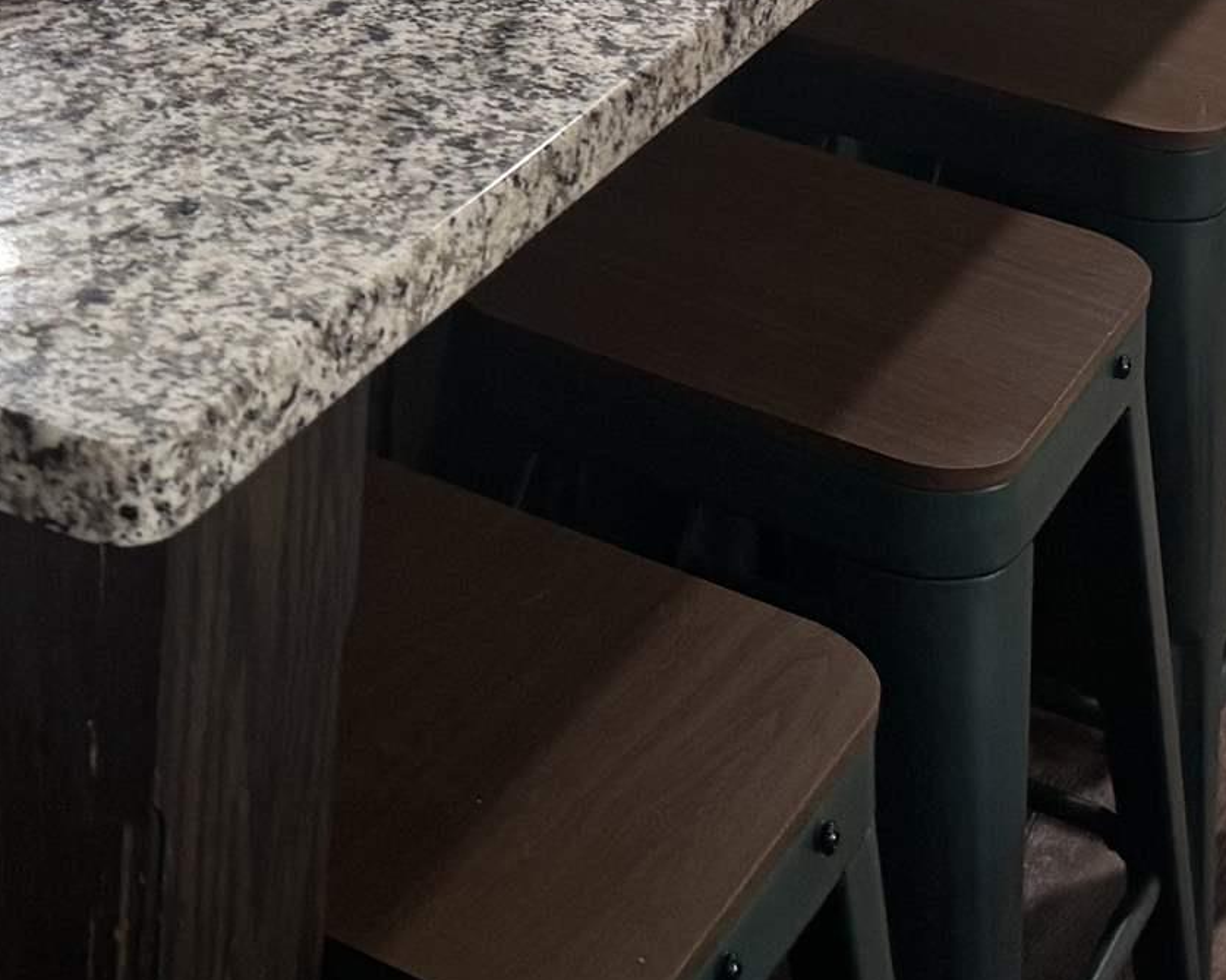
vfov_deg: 15.7
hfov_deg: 21.7
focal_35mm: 86
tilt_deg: -10.1
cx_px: 130
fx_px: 3119
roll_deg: -2.9
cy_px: -675
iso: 250
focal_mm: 6.76
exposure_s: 1/60
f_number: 1.78
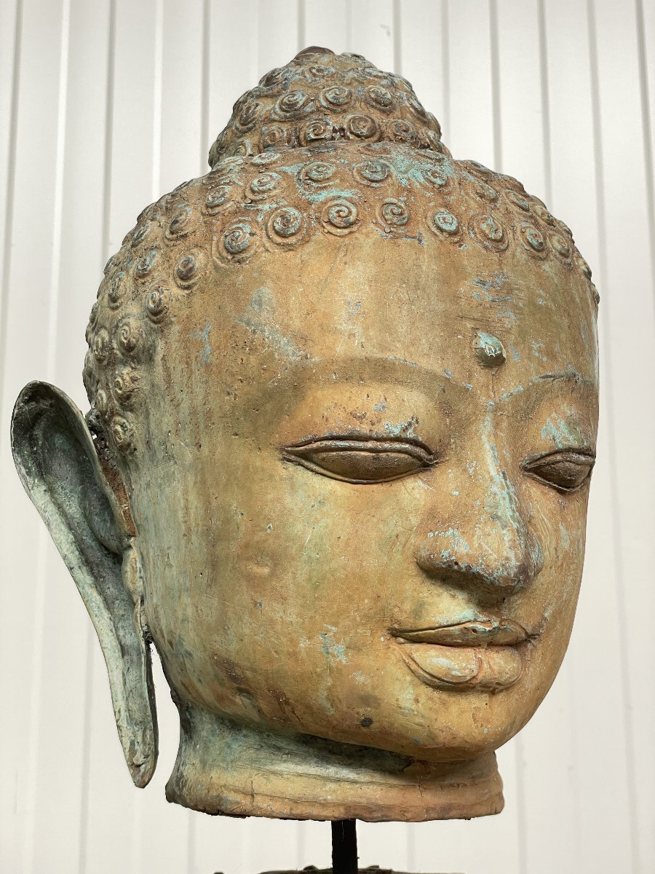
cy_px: 437
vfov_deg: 36.8
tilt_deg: +14.1
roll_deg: +0.8
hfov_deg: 28.0
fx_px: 1312
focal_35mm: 52
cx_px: 328
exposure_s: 1/99
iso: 125
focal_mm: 6
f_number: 2
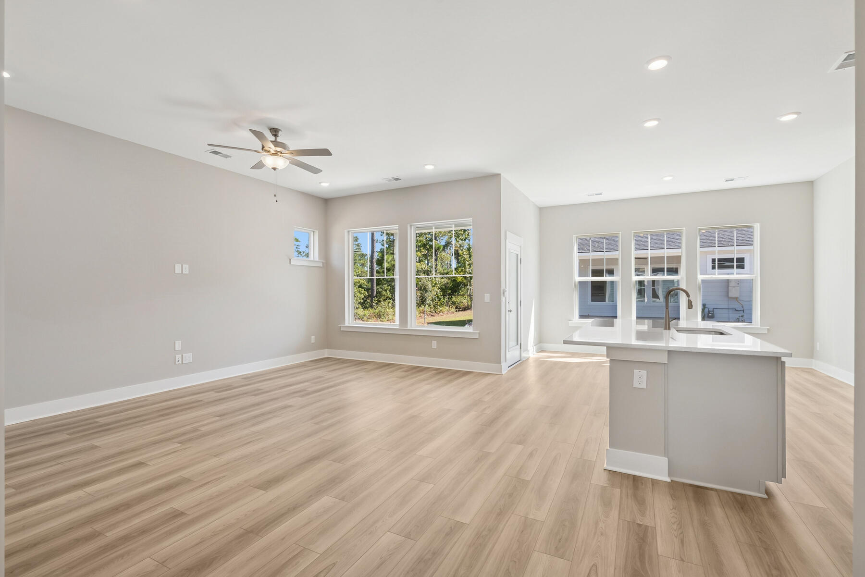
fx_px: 385
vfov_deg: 73.8
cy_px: 288
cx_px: 432
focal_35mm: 16
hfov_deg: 96.7
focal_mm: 16
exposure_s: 1/40
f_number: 10
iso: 250
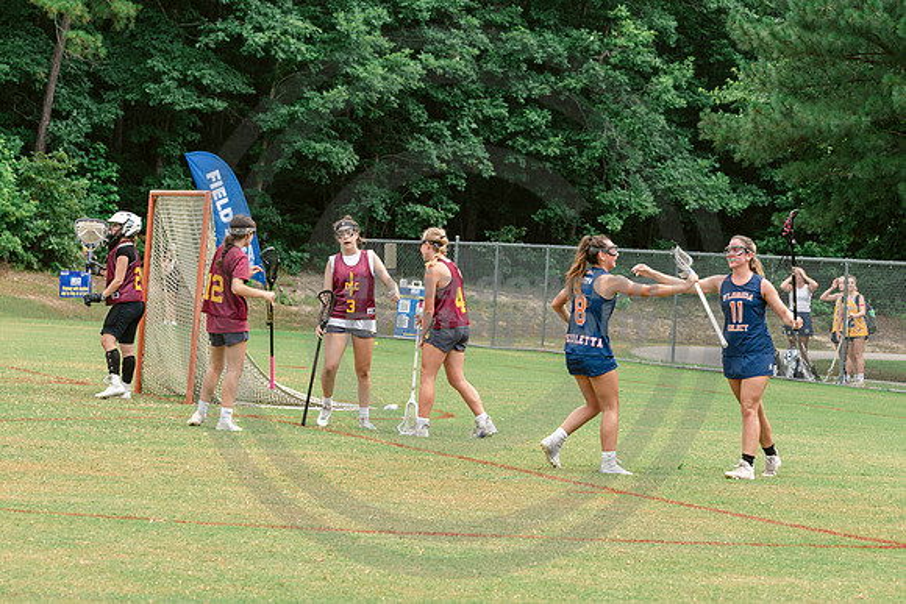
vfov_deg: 8.9
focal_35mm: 153
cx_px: 659
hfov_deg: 13.3
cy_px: 382
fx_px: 3861
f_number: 5.6
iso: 250
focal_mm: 95
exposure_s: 1/500
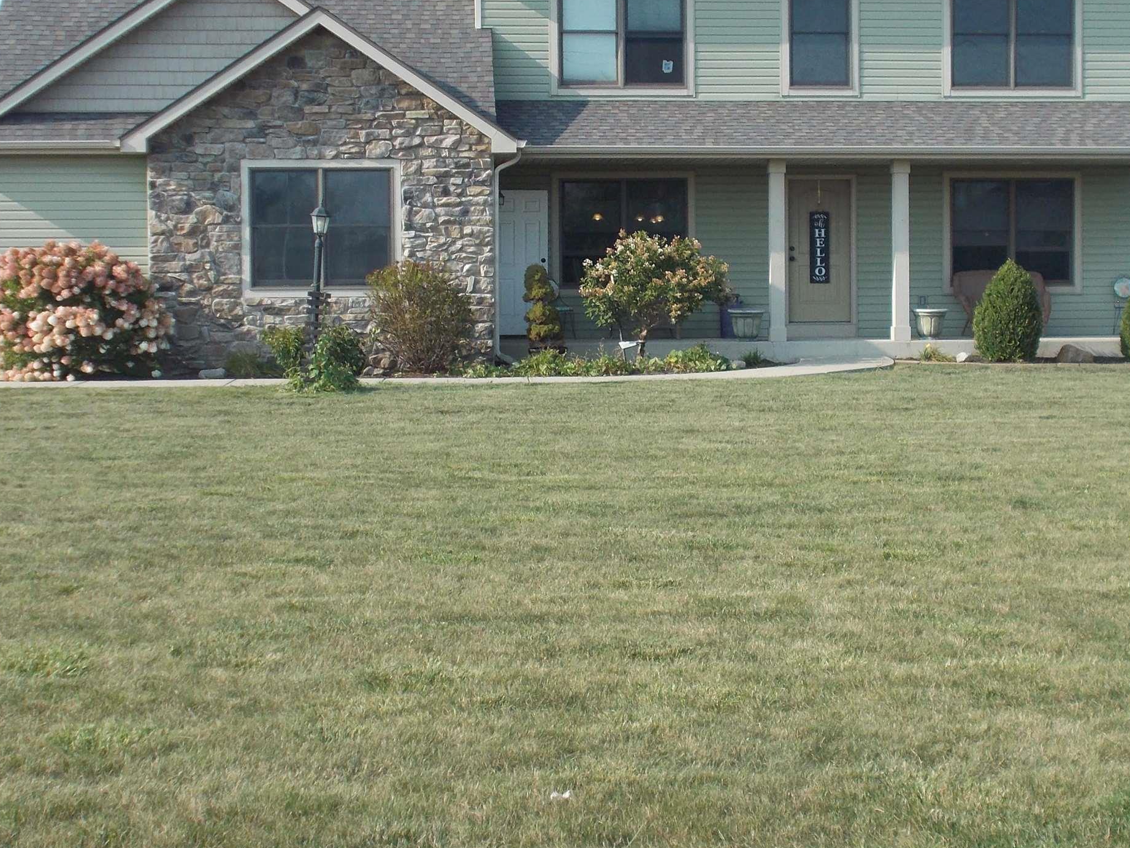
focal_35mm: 65
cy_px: 344
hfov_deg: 29.8
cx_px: 628
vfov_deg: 22.6
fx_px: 2122
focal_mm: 6.9
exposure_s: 1/400
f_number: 3.9
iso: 80
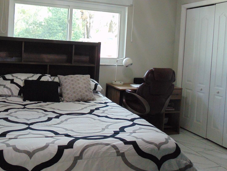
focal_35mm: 37
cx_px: 91
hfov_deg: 49.8
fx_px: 243
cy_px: 53
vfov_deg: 38.1
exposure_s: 1/30
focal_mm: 4.5
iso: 250
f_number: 3
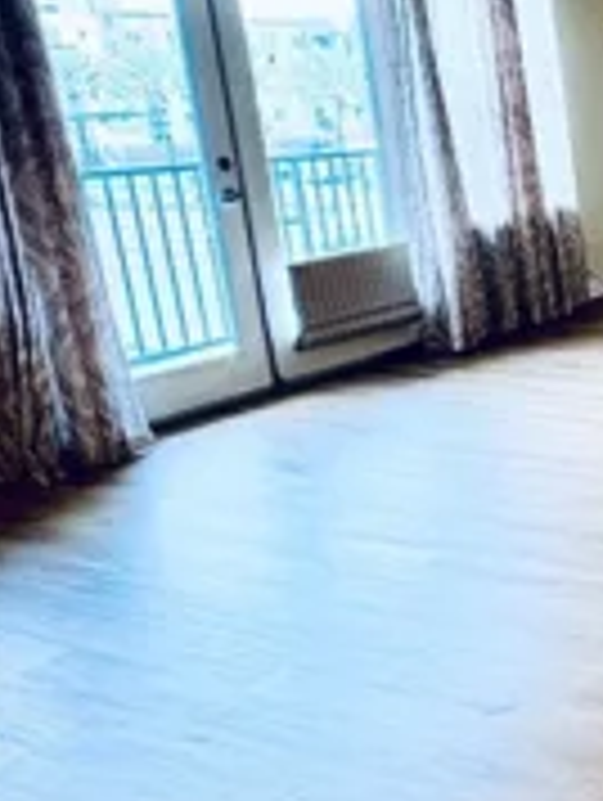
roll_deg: +0.8
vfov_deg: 42.8
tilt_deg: -12.5
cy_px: 338
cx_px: 932
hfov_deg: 24.6
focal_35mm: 44
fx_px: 1020
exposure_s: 1/120
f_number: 2.2
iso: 200
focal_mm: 2.22
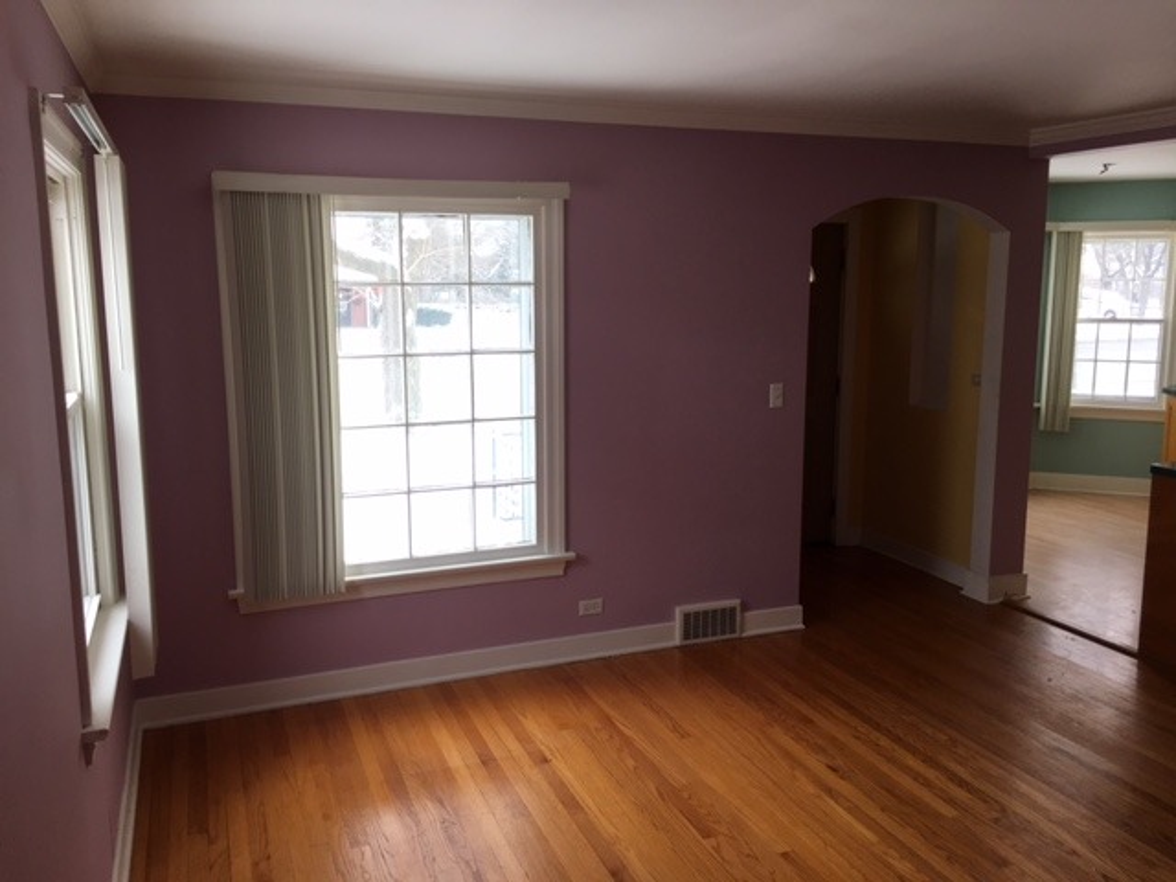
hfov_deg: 61.7
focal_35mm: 29
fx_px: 985
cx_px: 588
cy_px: 441
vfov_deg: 48.2
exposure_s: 1/60
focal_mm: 4.15
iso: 32
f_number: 2.2
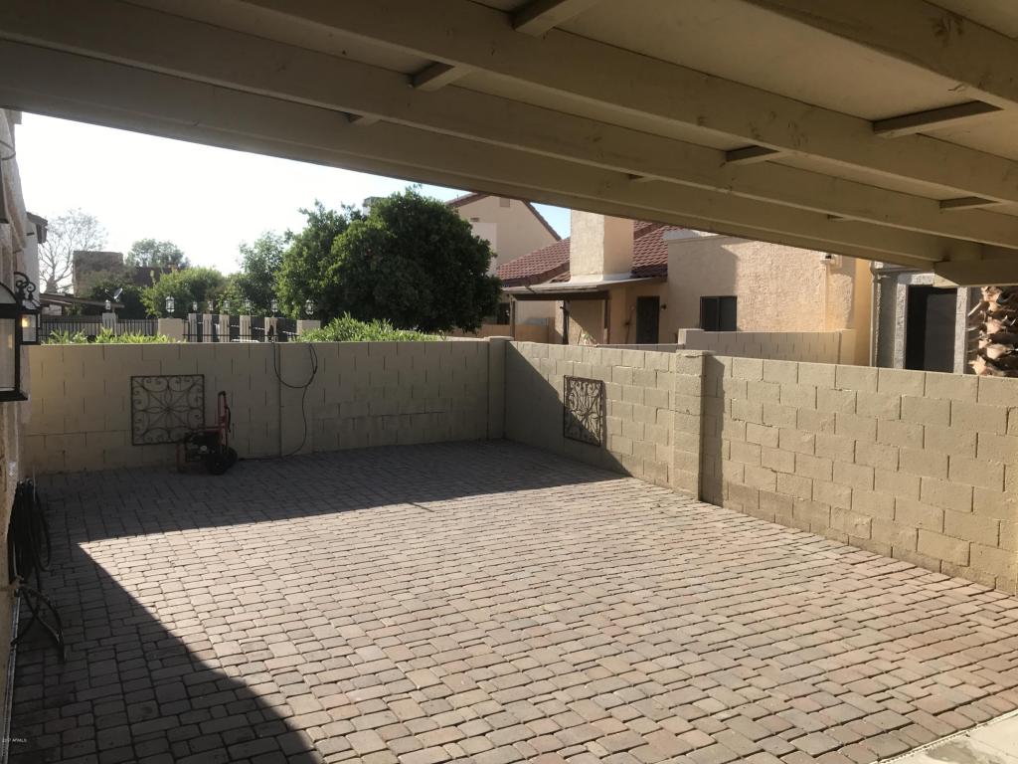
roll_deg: +0.1
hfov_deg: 63.4
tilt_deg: -4.7
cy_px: 382
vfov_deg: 49.7
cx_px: 509
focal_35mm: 28
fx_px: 823
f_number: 1.8
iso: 20
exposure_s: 1/1368
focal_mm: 3.99
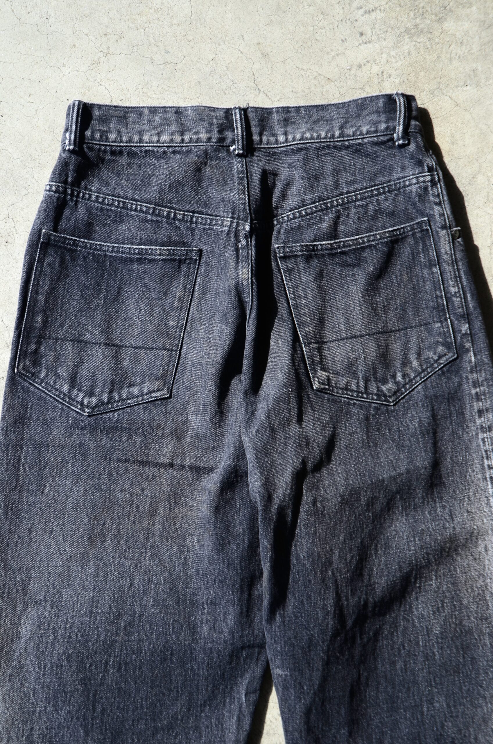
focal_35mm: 52
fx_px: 1083
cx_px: 246
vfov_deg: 37.9
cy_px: 372
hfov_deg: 25.7
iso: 125
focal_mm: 35
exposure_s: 1/500
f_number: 5
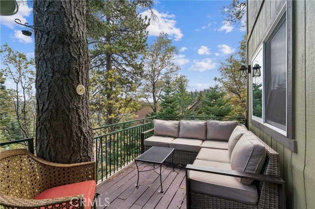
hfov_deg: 95.4
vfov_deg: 72.3
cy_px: 104
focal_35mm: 16
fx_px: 143
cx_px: 158
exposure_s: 1/15
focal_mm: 16.4
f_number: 13
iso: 100
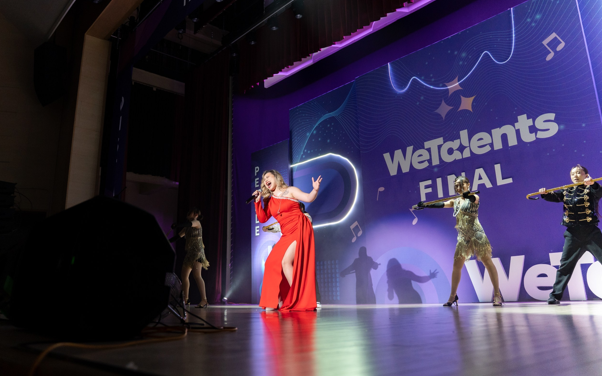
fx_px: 459
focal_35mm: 28
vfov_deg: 44.5
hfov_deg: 66.3
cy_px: 174
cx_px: 266
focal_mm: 24
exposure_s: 1/250
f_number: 2.8
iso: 1000
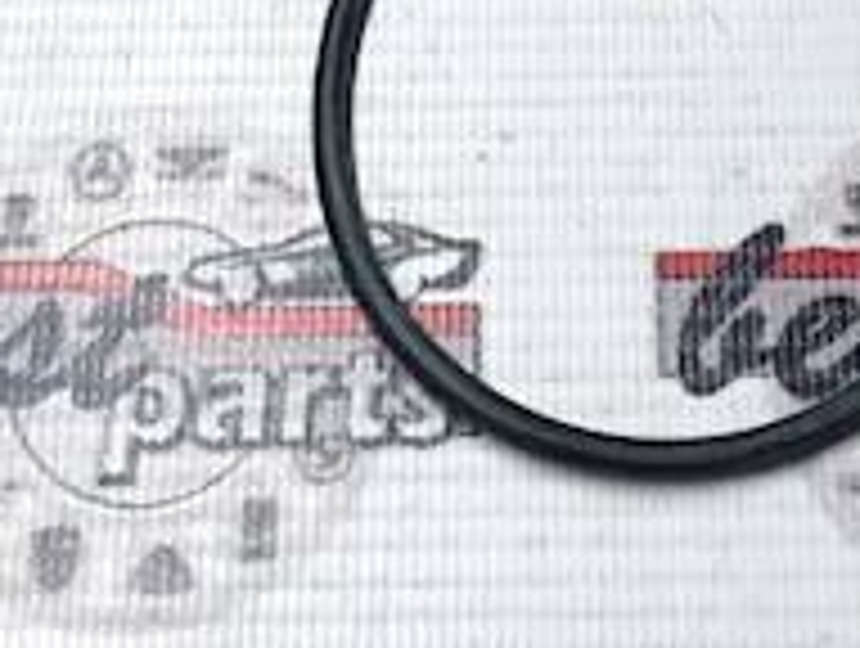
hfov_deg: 20.1
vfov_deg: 14.0
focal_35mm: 97
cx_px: 567
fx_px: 2414
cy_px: -414
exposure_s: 1/33
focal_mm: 4.15
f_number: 2.2
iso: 80
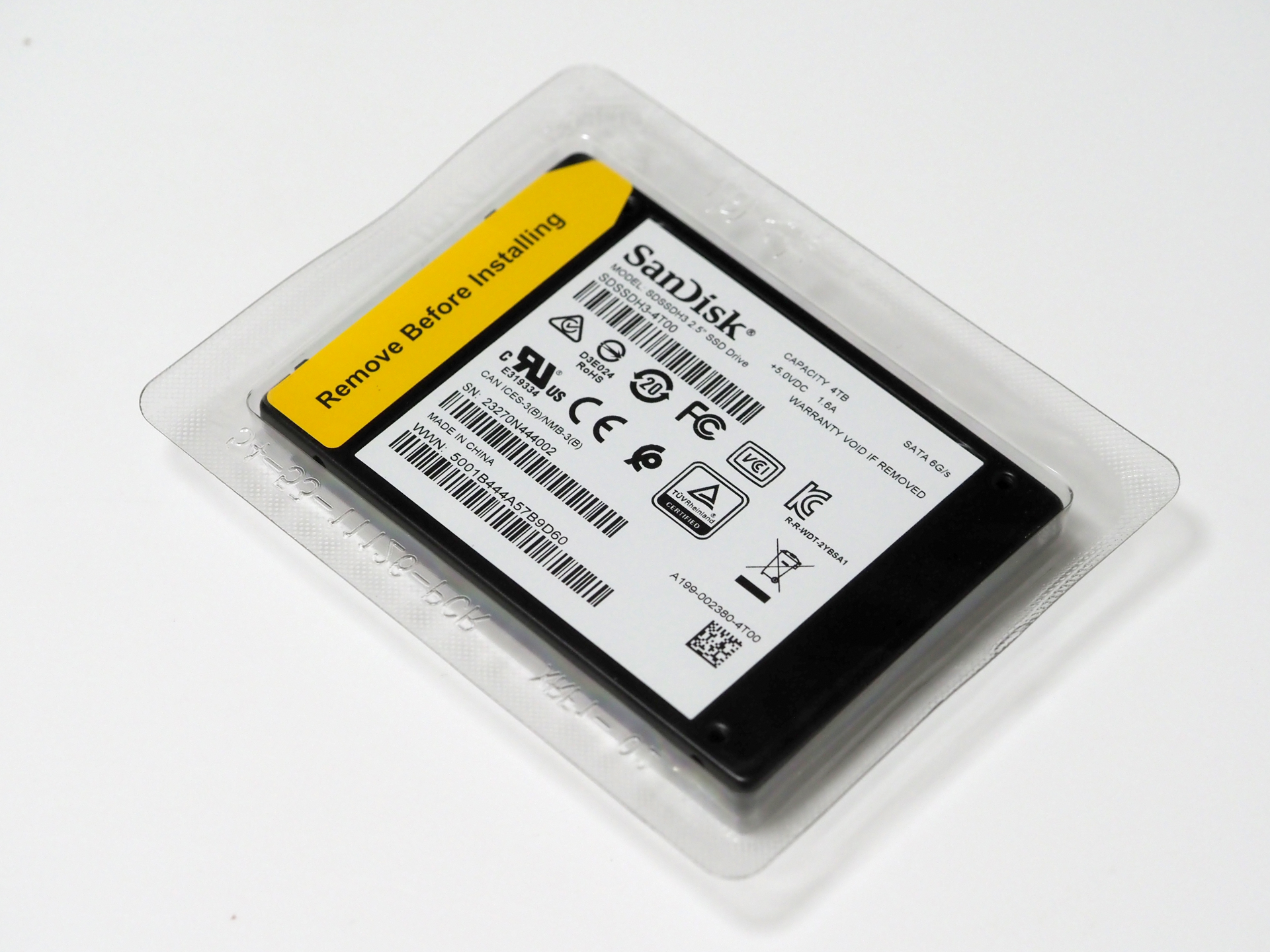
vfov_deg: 12.3
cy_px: 476
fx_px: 4403
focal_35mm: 120
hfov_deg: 16.4
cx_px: 635
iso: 1000
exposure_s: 1/125
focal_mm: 60
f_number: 4
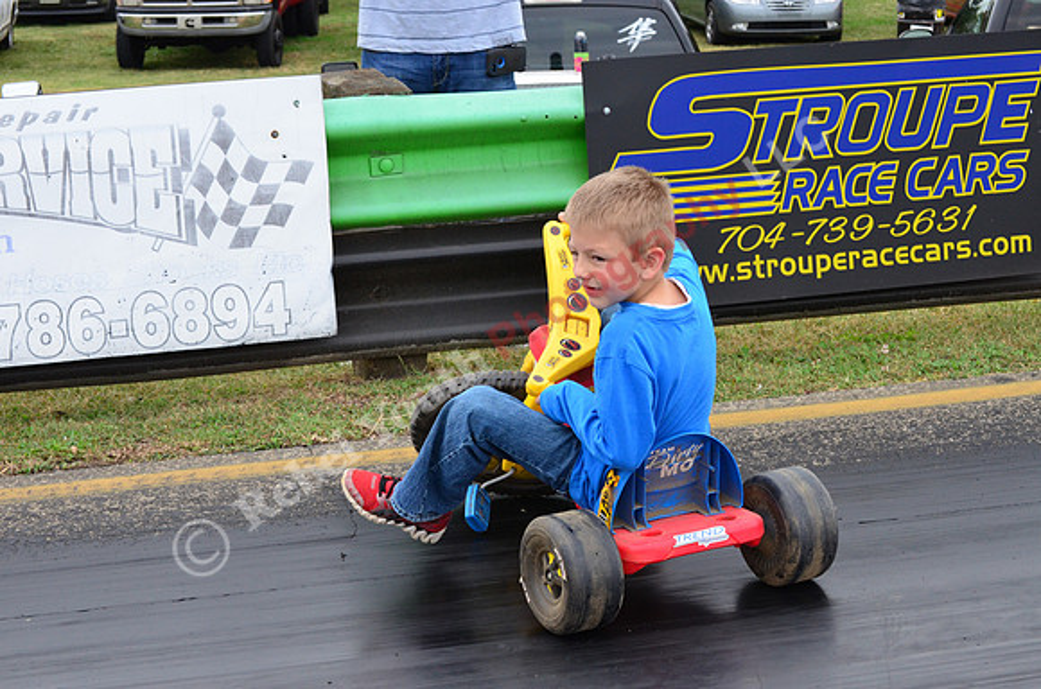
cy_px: 344
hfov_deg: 24.7
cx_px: 520
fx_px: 2380
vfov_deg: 16.5
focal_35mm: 82
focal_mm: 55
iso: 1000
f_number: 10
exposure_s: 1/400
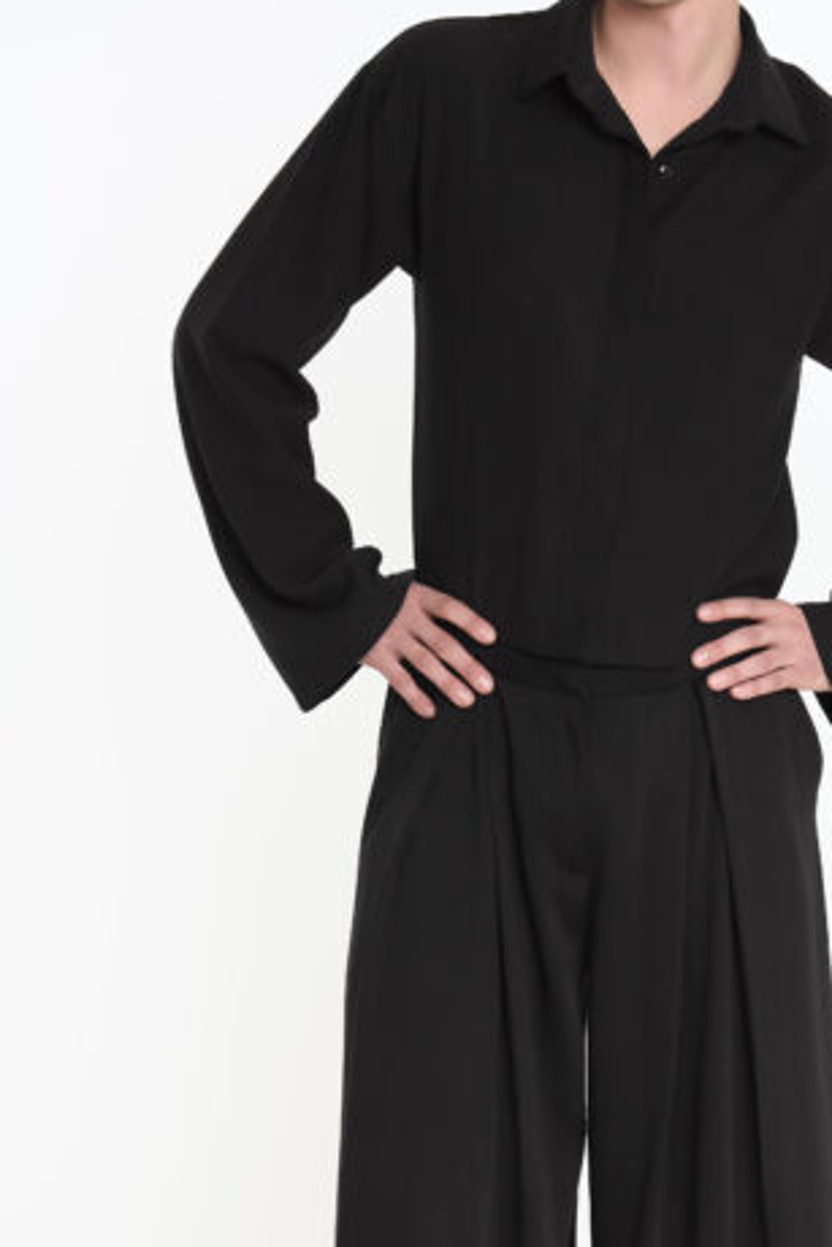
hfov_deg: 10.0
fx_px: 4745
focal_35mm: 137
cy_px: 732
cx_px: 610
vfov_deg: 15.0
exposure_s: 1/200
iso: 200
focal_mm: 70
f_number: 10
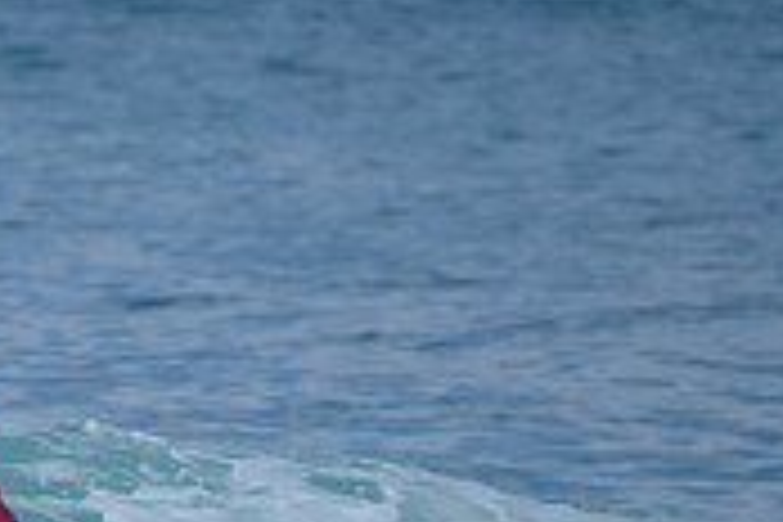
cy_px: 628
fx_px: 36189
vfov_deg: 0.8
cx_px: -50
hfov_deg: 1.2
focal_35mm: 1664
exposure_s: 1/2000
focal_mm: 500
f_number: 5.6
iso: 180
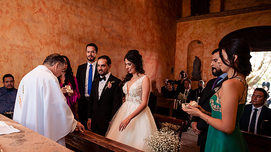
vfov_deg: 38.9
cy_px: 83
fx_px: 216
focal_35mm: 30
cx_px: 114
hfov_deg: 63.9
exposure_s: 1/200
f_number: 2.8
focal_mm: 24
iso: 1250
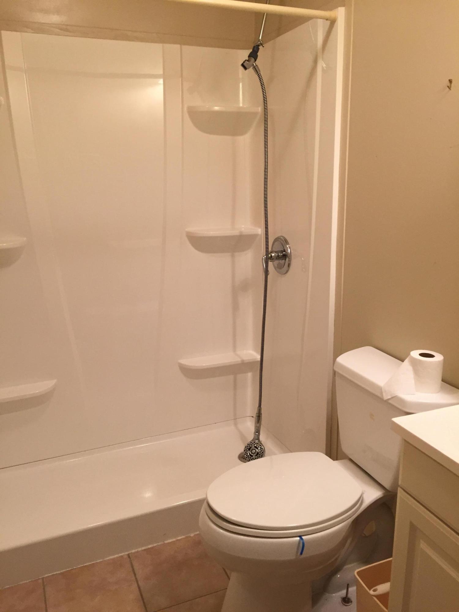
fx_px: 513
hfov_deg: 48.2
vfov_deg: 61.7
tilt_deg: -13.3
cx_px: 230
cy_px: 306
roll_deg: -0.4
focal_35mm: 29
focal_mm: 4.15
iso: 50
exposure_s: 1/30
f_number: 2.2
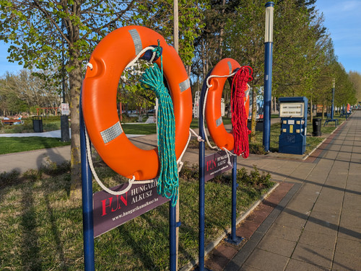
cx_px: 180
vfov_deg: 56.9
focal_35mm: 24
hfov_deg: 71.5
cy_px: 136
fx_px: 251
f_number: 1.68
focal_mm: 6.9
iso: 20
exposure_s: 1/1119
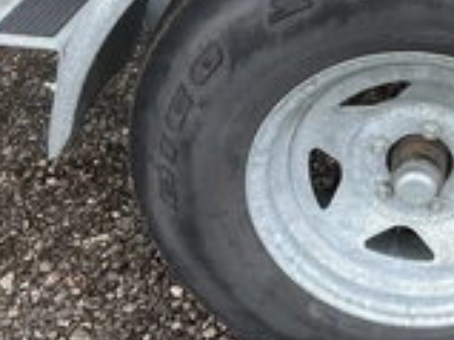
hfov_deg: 25.4
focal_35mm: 73
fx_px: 957
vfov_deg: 20.1
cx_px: 457
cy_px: 140
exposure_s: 1/473
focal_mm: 3
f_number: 1.8
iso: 25
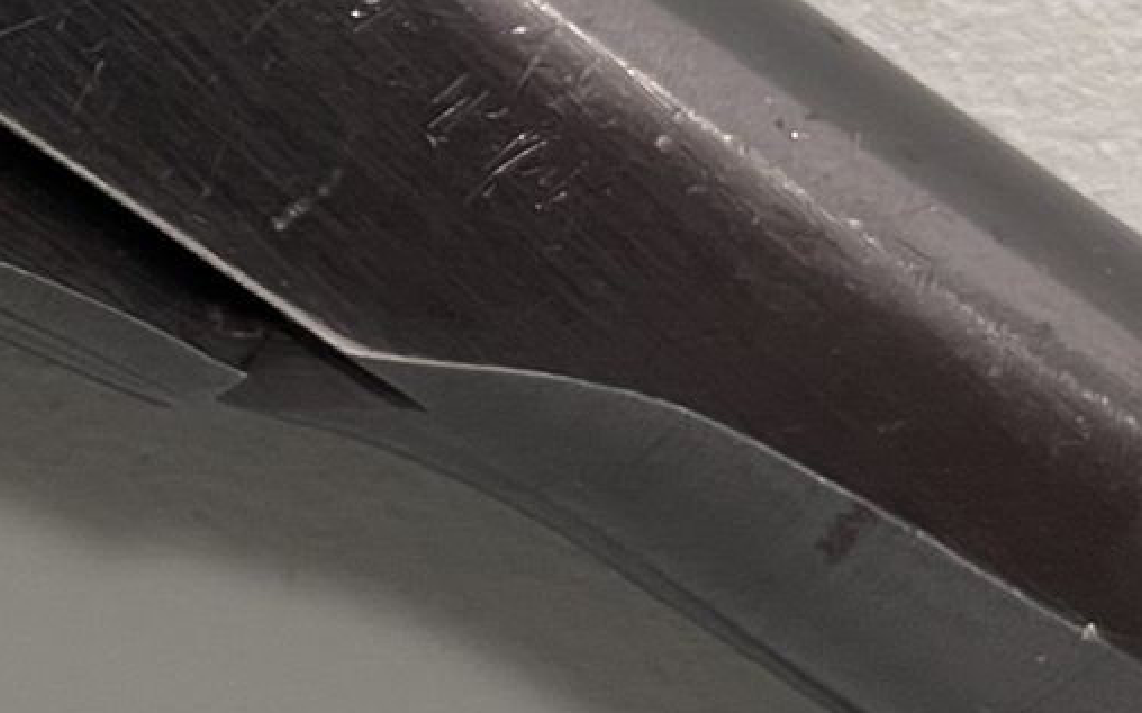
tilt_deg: -14.7
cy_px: -38
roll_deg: +3.5
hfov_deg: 13.4
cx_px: -940
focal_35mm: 139
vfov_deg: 9.3
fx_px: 4324
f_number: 1.5
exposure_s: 1/50
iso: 160
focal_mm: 5.7
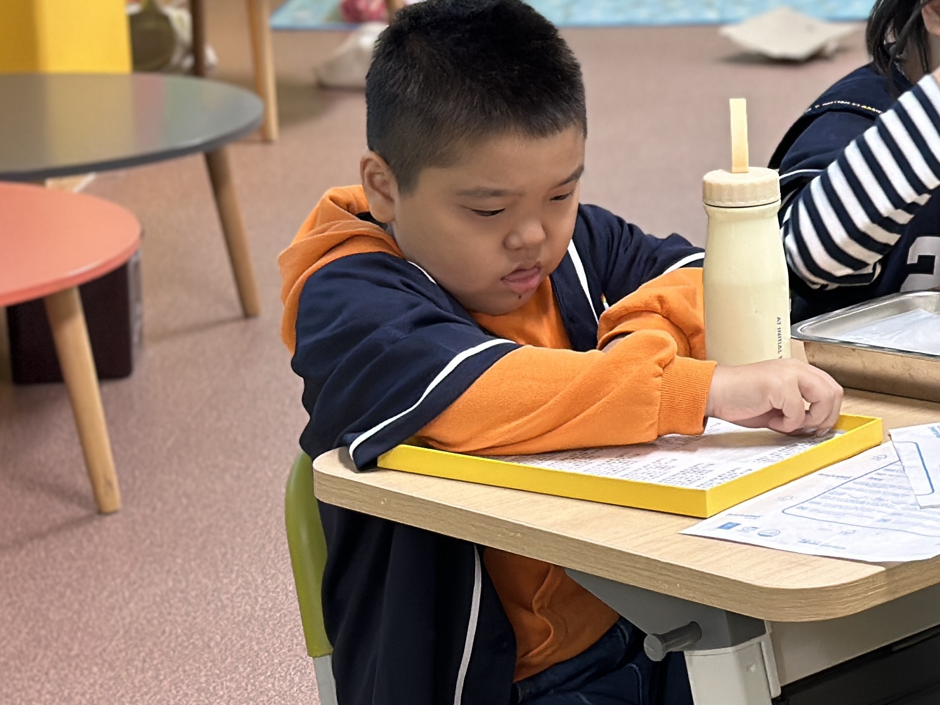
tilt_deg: -11.9
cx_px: 1075
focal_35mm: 121
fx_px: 3287
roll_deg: +0.3
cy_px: 110
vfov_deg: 12.2
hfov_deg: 15.8
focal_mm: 6.86
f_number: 1.78
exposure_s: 1/60
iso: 125
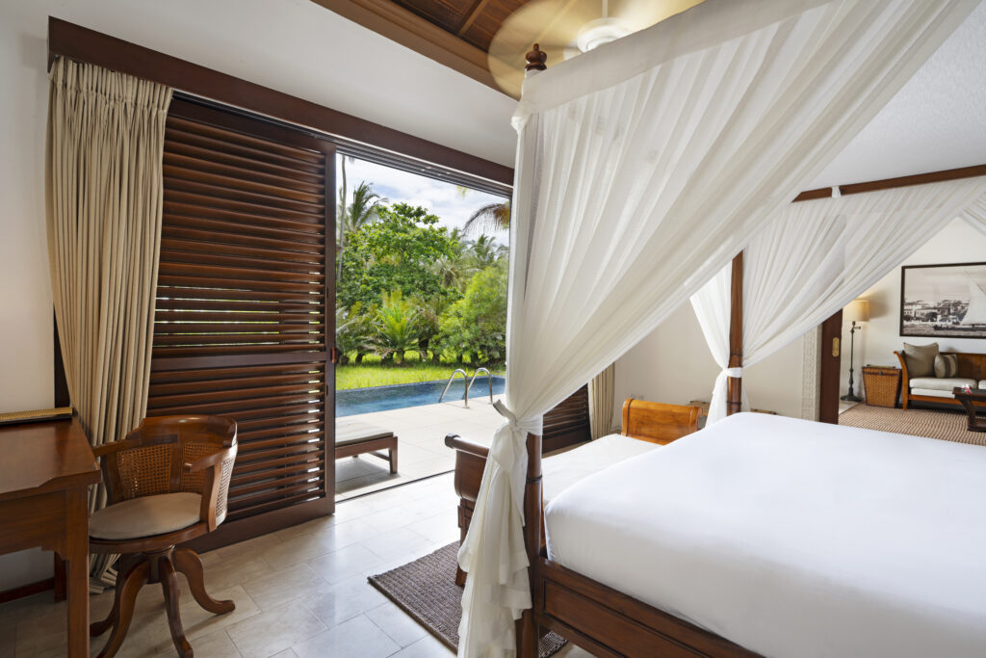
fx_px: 479
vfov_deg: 68.9
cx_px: 493
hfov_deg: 91.6
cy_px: 329
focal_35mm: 18
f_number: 8
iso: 100
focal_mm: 17.5
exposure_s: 1/13
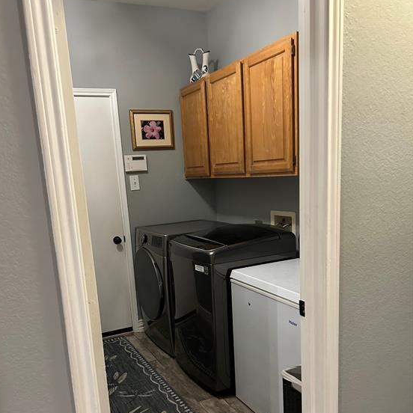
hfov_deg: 51.1
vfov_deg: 50.4
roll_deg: +3.7
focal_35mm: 32
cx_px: 199
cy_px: 269
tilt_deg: -12.9
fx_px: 432
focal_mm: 5.7
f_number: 1.5
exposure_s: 1/40
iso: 640
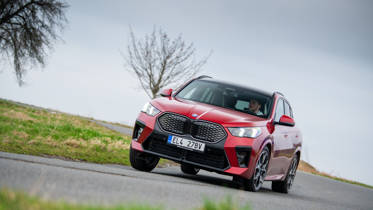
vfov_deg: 11.5
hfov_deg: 20.4
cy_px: 123
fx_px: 1038
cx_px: 186
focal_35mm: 105
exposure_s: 1/800
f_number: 2.8
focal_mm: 100
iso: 640
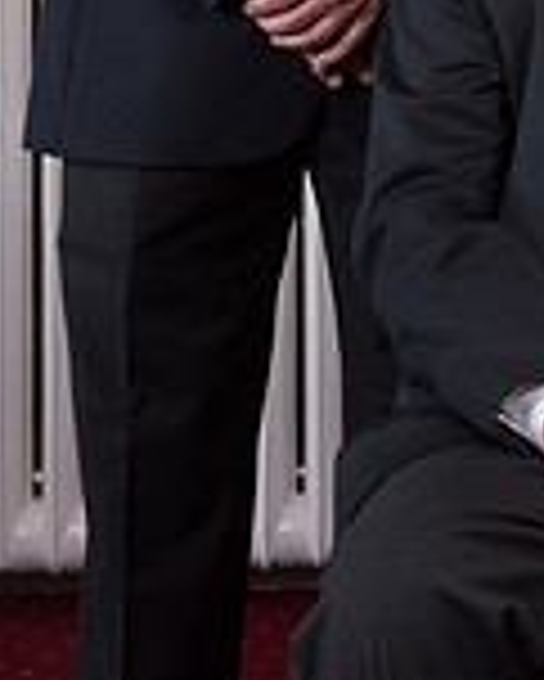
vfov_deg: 7.9
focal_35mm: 239
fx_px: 4805
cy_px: -317
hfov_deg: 6.2
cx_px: 1284
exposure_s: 1/80
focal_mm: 55
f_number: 8
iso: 800
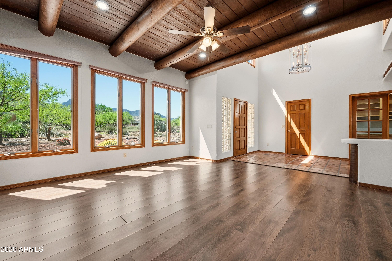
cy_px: 130
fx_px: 152
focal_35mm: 14
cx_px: 196
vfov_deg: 81.2
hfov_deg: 104.3
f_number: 9
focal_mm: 14
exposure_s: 1/160
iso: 250
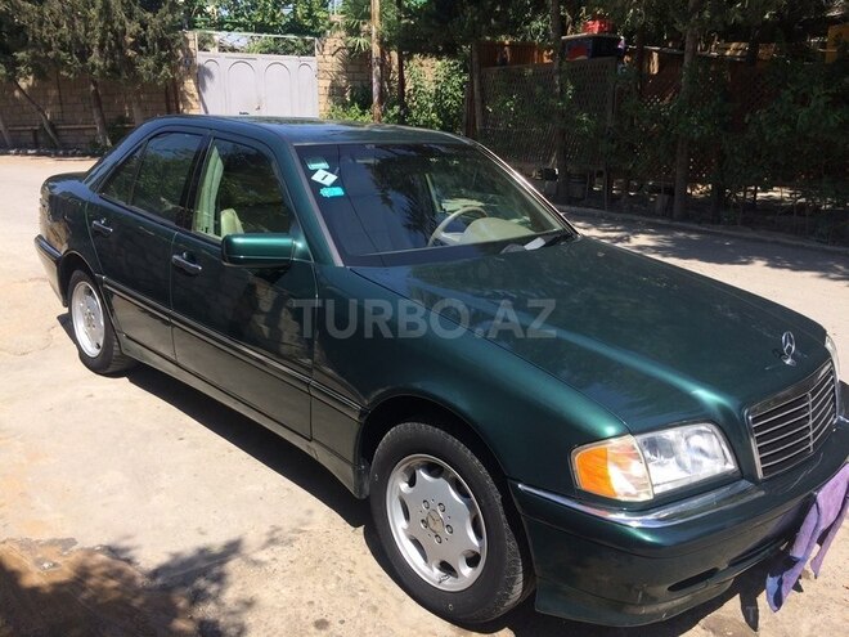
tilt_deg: -16.4
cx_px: 424
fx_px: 711
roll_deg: +0.3
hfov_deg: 61.7
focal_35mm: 29
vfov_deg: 48.2
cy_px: 318
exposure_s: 1/1466
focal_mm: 4.15
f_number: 2.2
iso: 32
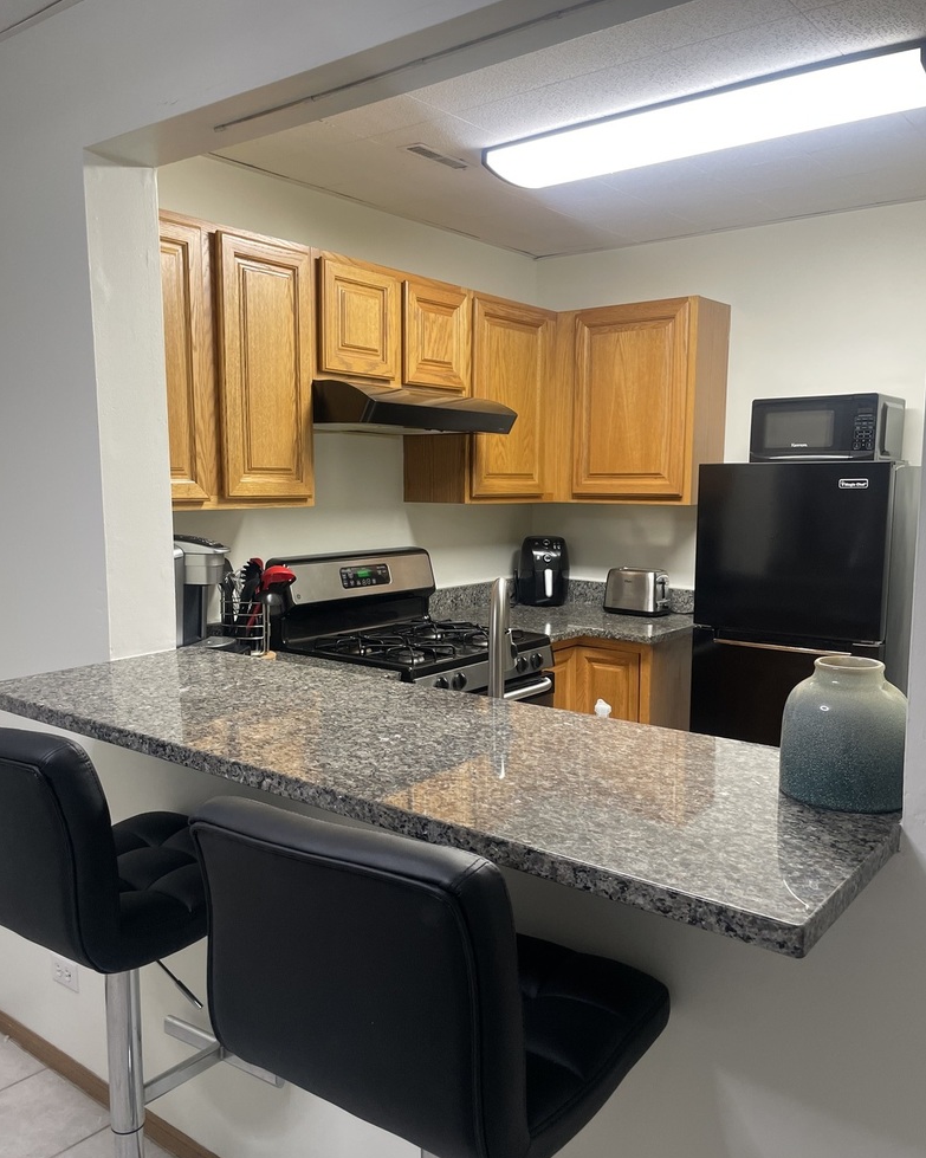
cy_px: 610
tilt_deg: -7.3
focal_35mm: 28
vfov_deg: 62.2
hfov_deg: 51.5
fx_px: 959
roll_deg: +0.1
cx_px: 448
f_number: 1.6
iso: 125
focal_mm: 4.2
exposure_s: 1/60
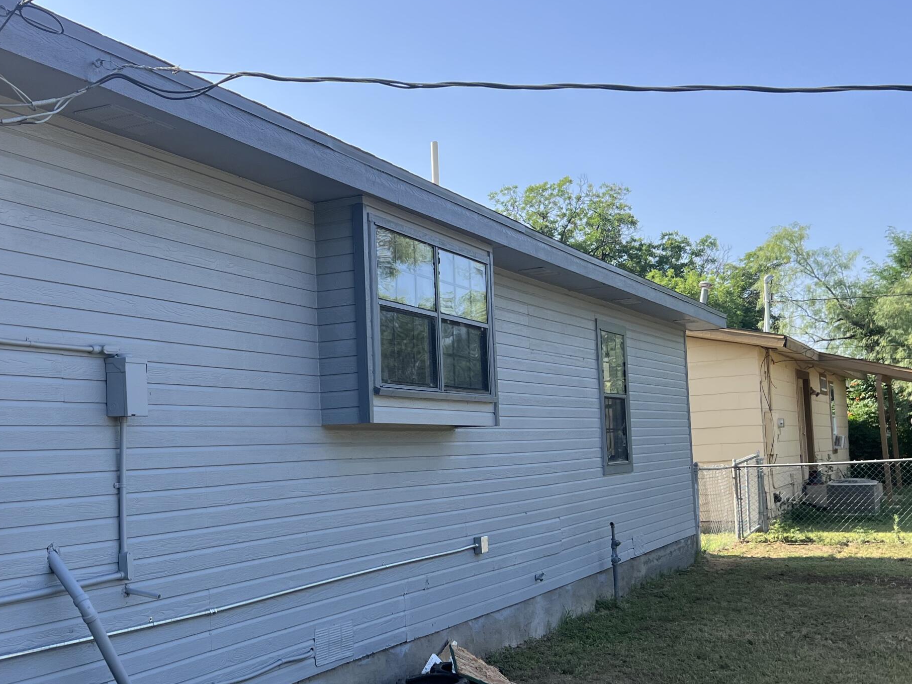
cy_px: 397
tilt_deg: +2.5
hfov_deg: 43.8
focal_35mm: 43
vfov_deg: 33.5
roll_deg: +3.3
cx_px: 412
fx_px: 1133
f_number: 1.5
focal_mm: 5.7
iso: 50
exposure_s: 1/1645
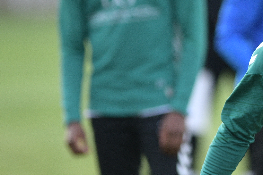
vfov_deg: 1.5
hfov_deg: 2.2
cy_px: 16
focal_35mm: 921
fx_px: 6726
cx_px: 321
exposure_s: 1/3200
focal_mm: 300
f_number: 2.8
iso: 800
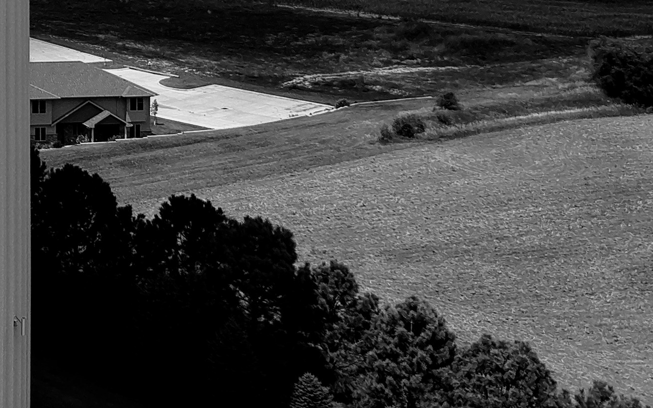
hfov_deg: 23.1
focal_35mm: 80
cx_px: -186
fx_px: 1424
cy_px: -170
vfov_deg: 15.3
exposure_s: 1/2500
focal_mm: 4.49
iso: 101
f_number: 2.6
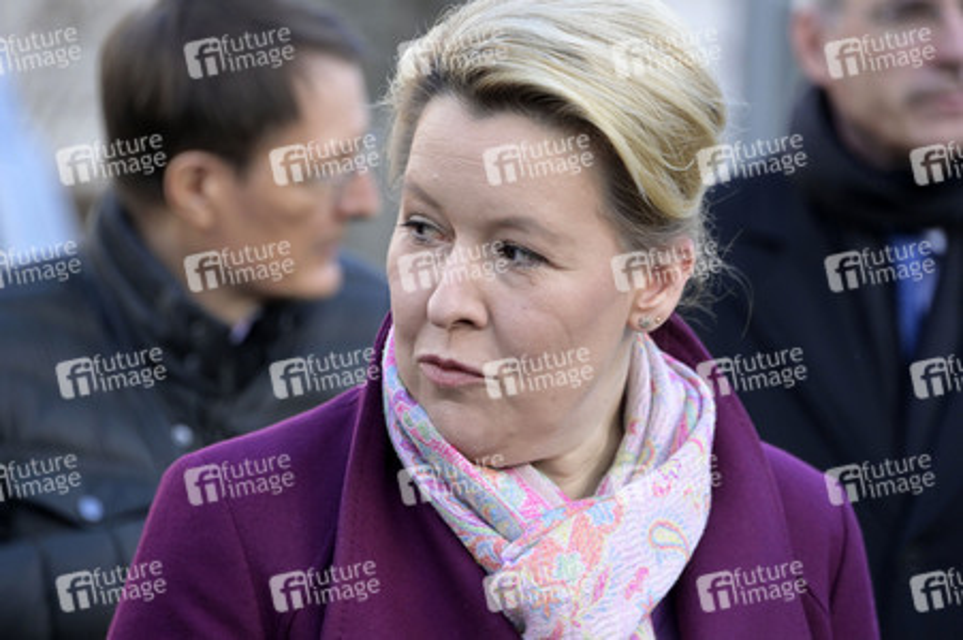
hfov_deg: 6.9
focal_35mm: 300
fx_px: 8019
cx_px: 482
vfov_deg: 4.6
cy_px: 320
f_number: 6.3
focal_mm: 300
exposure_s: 1/640
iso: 4000
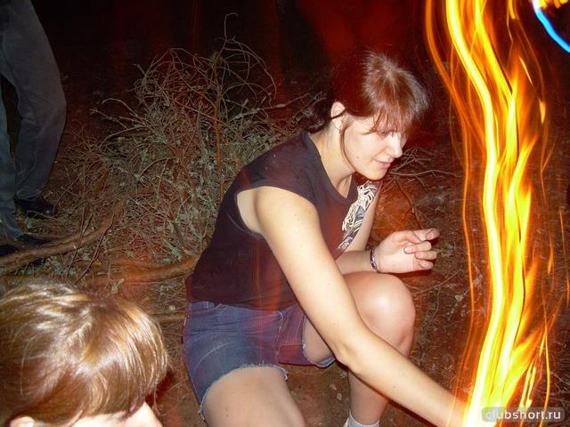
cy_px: 214
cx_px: 285
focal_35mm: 38
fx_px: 626
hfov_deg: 49.0
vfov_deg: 37.7
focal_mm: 6.3
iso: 200
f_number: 2.8
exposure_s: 2
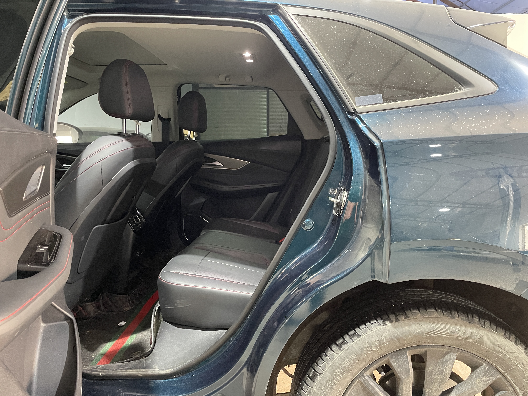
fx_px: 397
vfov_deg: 53.1
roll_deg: +0.4
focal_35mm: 26
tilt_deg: -8.2
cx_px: 264
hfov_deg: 67.3
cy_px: 198
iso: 640
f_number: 1.6
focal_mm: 4.2
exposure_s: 1/25
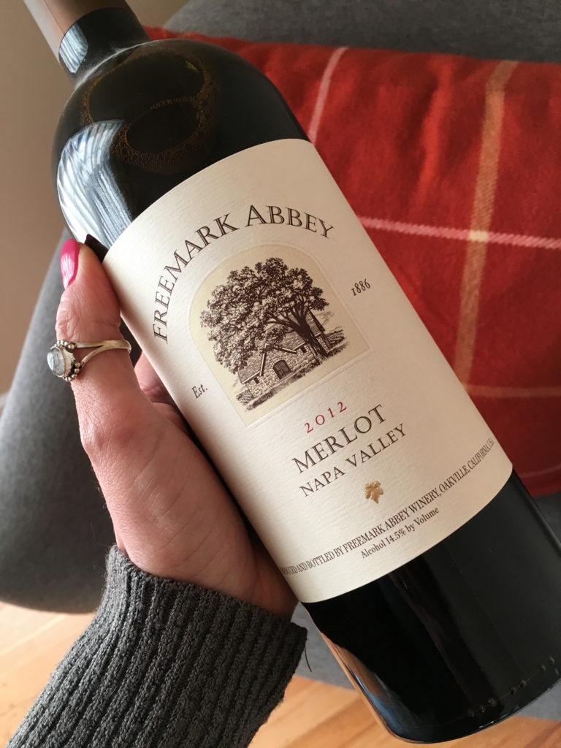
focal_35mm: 29
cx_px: 280
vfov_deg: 61.7
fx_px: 627
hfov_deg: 48.2
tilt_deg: -67.3
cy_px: 374
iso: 40
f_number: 2.2
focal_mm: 4.15
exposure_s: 1/30
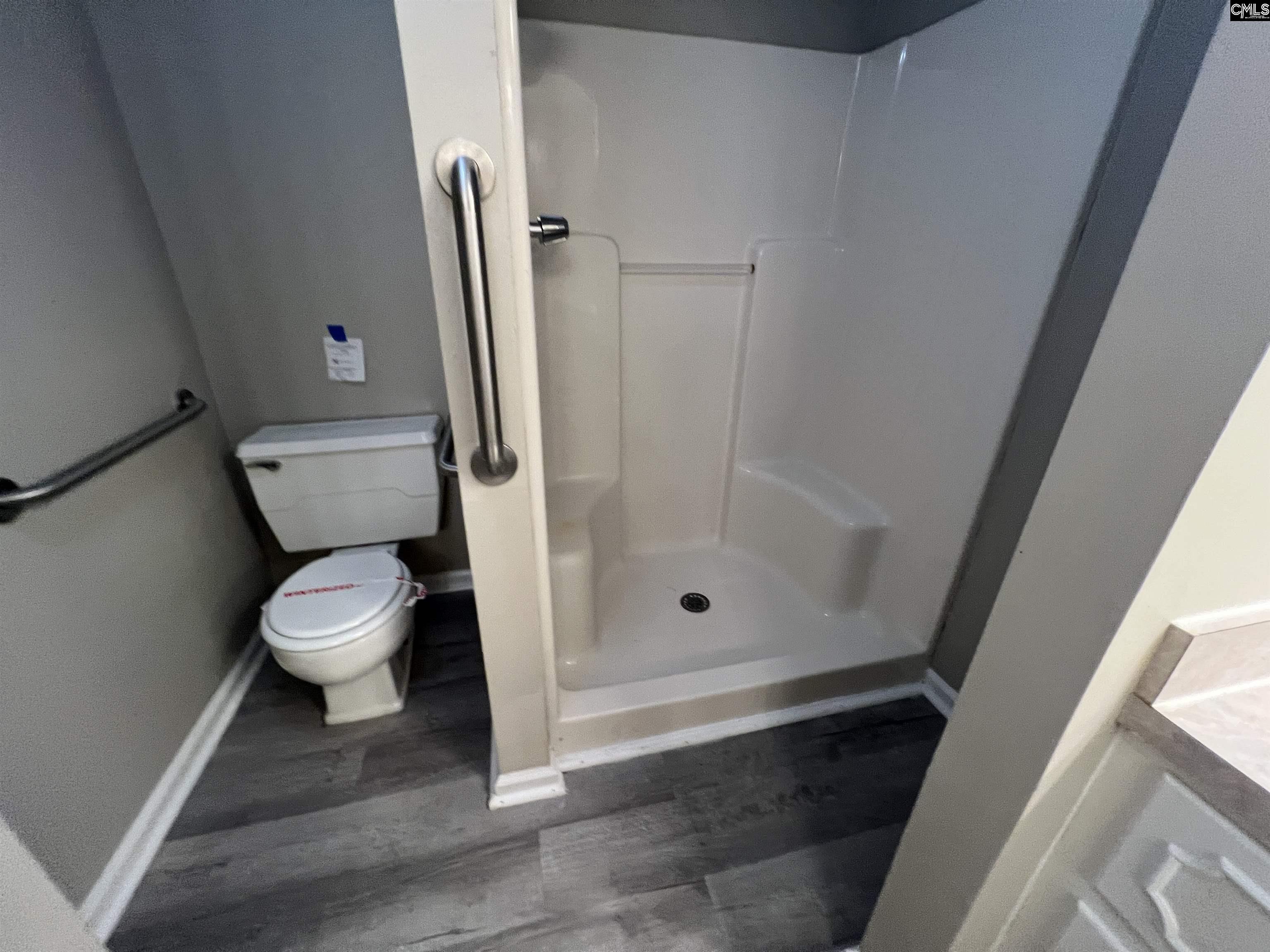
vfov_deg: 89.9
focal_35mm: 13
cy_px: 476
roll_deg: -2.6
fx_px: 477
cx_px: 635
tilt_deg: -21.8
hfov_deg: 106.2
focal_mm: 1.57
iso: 200
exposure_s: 1/60
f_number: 1.8
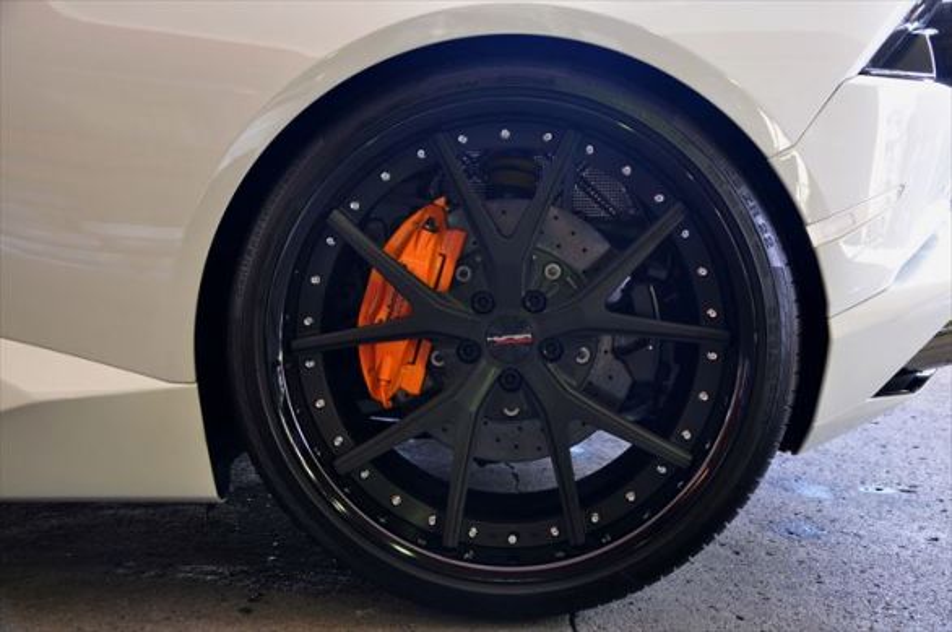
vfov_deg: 29.8
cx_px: 476
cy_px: 316
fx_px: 1188
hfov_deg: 43.7
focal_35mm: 45
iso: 400
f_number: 5
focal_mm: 30
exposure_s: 1/25
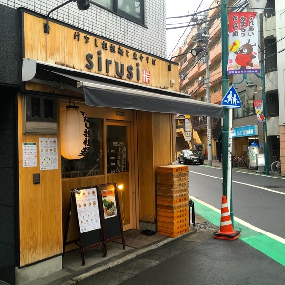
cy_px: 142
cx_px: 113
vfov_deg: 47.2
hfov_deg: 46.9
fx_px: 326
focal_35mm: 35
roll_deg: +1.5
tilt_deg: +0.4
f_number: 2.2
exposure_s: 1/120
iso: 32
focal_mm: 4.15
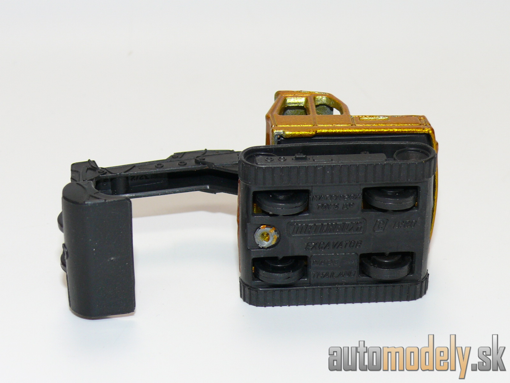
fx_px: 1311
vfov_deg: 16.6
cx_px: 255
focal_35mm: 89
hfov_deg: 22.0
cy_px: 192
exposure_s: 1/30
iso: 100
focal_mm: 12.4
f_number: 4
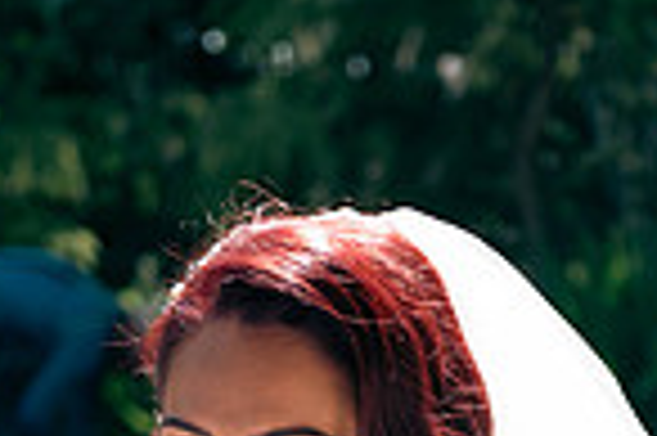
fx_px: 3992
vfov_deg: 6.1
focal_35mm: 219
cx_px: 410
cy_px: 825
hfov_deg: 9.4
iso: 100
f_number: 3.5
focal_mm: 55
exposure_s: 1/500
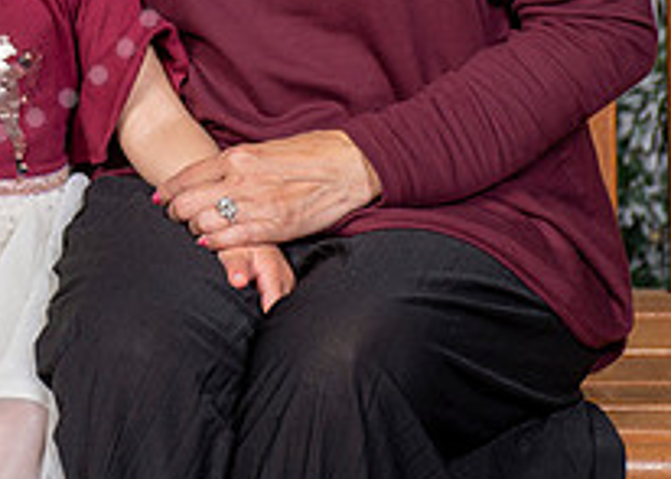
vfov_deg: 6.7
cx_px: -25
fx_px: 4039
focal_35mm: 212
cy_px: -166
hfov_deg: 9.4
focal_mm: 65
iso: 160
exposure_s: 1/125
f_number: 7.1
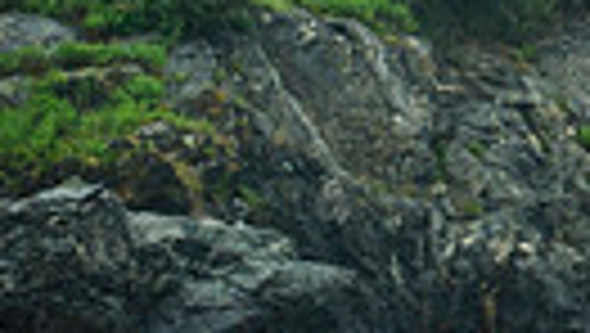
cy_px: -341
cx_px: 1085
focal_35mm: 1070
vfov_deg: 1.1
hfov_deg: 2.0
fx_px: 16757
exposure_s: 1/1600
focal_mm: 220
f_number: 5
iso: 640
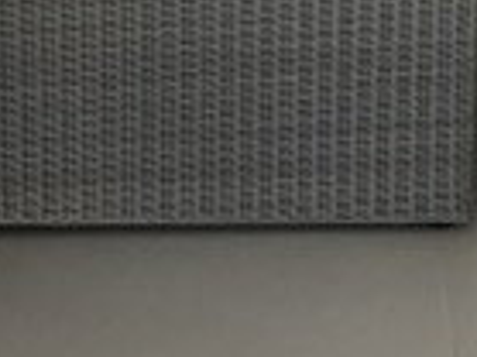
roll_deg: -1.4
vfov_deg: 9.5
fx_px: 1941
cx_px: 470
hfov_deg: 13.8
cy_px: -462
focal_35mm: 141
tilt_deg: -12.2
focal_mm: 3.99
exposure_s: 1/100
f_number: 1.8
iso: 32
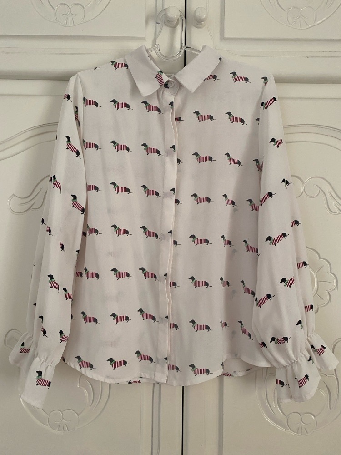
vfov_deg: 67.3
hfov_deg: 53.1
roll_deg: -0.6
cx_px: 170
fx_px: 341
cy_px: 228
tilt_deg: +0.4
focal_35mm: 26
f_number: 1.8
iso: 160
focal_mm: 4.25
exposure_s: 1/60
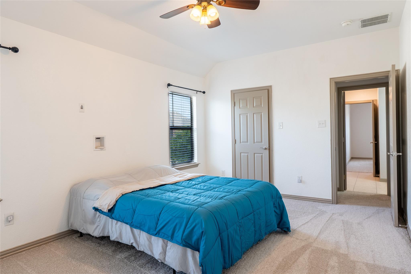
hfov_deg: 81.2
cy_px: 137
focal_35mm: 21
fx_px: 240
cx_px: 206
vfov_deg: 59.5
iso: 200
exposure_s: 1/640
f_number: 4
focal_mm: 14
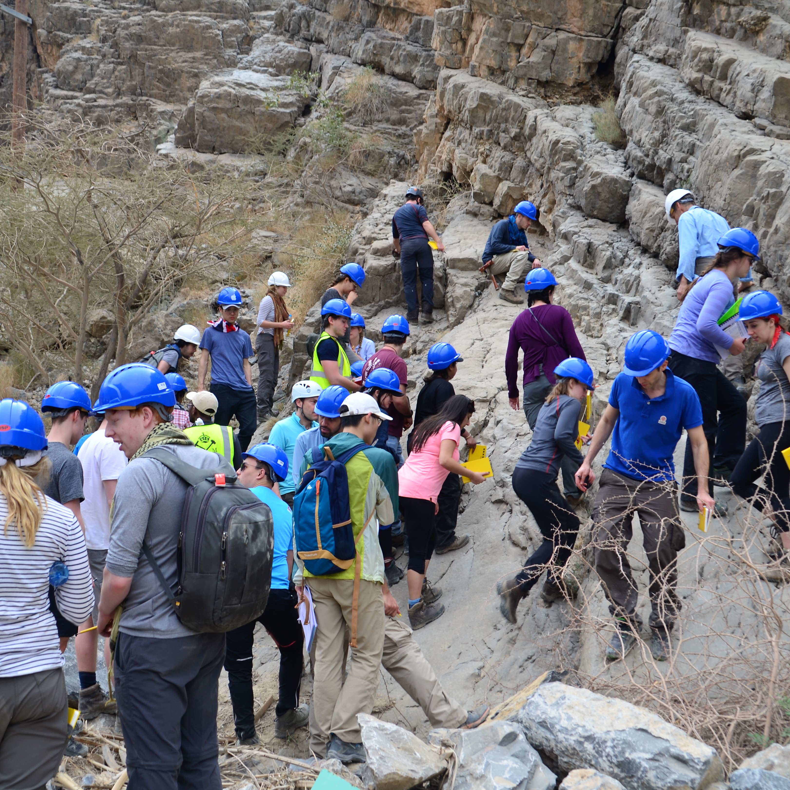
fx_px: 1049
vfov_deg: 41.3
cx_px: 328
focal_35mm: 41
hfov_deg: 41.1
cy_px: 396
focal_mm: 21
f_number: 5
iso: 100
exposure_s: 1/100
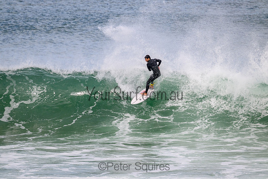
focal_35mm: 800
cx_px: 134
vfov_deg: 1.7
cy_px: 90
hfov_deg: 2.6
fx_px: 5957
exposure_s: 1/2000
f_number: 11
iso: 1100
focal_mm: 800
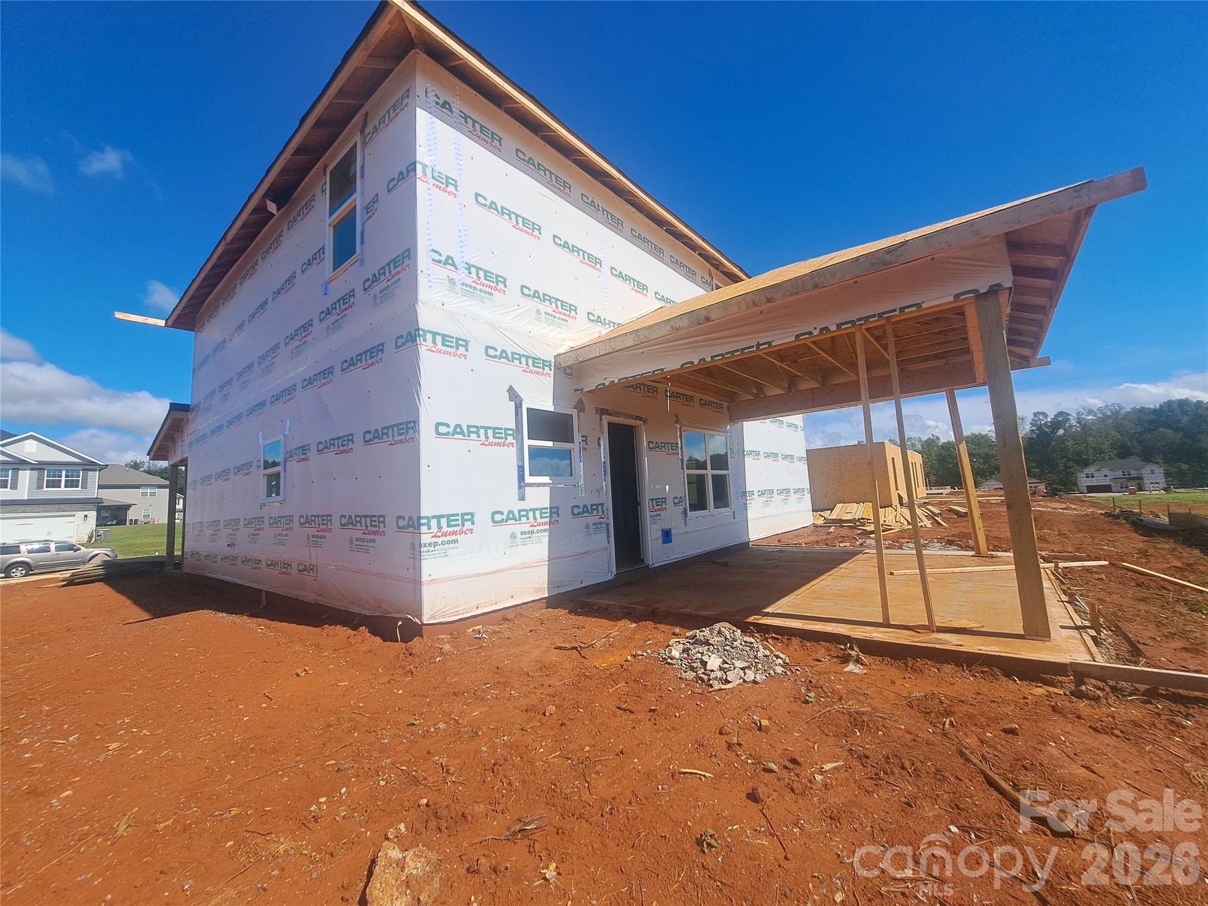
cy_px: 453
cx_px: 604
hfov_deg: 106.2
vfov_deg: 89.9
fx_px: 454
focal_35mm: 13
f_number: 2.2
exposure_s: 1/1008
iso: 50
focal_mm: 1.74
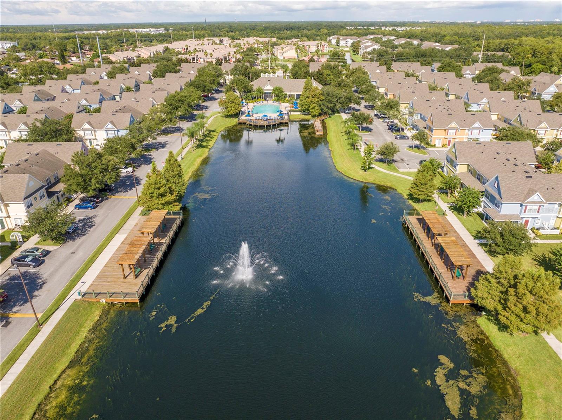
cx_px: 281
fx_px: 389
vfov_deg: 56.7
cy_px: 210
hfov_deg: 71.6
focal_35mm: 24
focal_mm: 12.29
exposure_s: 1/2000
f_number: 2.8
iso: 160
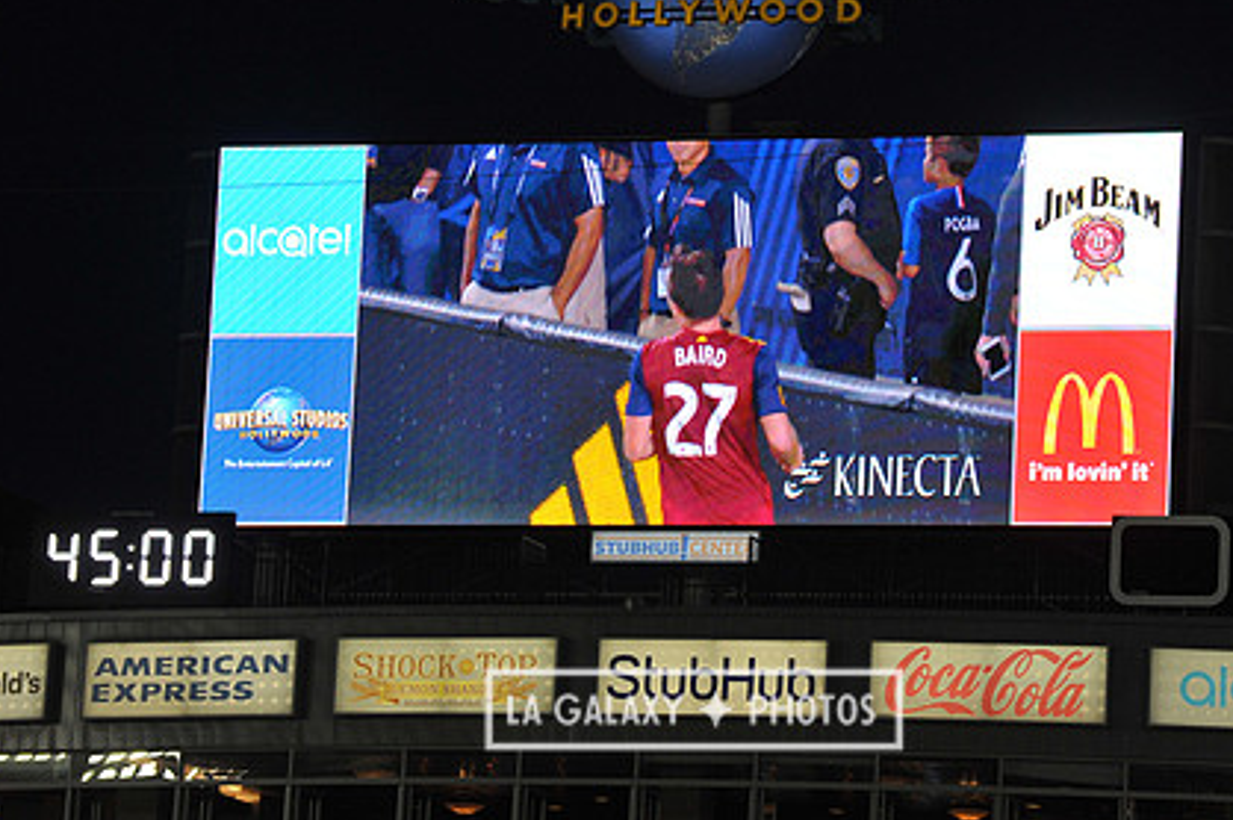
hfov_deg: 8.7
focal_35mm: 236
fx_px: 8076
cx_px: 693
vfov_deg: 5.8
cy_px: 265
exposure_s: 1/250
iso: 1250
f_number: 8
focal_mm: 170
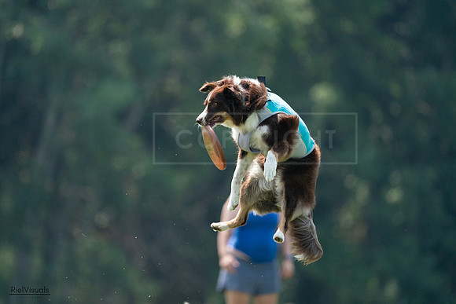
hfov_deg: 3.4
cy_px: 152
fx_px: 7601
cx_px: 228
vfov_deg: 2.3
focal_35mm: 600
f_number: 6.3
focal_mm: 600
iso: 3200
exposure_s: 1/4000
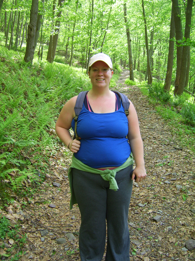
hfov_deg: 37.7
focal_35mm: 38
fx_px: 285
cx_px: 98
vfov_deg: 49.0
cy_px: 130
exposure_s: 1/80
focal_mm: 7.8
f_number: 2.8
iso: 50
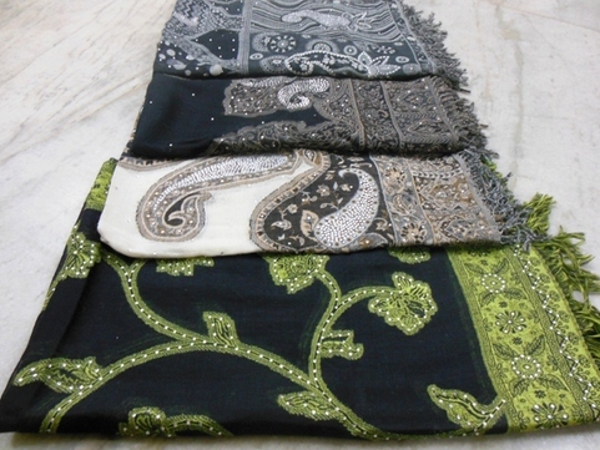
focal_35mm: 26
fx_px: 451
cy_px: 223
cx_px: 311
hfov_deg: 67.3
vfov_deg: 53.1
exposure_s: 1/6
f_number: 3.2
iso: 400
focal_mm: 4.5
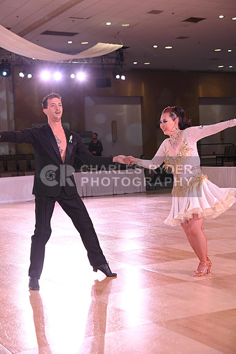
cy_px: 177
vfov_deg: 34.5
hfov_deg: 23.4
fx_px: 570
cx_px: 118
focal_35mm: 58
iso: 1000
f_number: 5.6
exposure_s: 1/200
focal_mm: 58
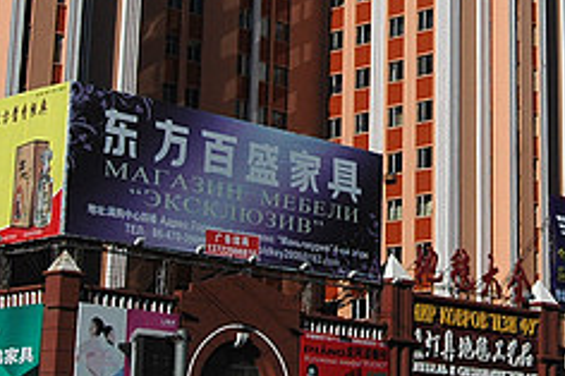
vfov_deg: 12.7
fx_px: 1678
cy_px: 24
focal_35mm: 107
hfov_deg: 18.9
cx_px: 445
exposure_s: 1/1000
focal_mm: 24
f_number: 11
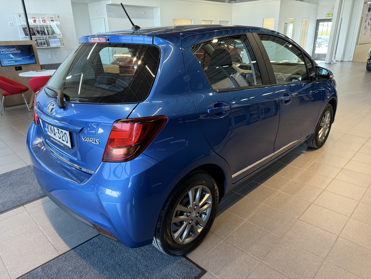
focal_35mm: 24
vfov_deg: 56.8
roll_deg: +1.6
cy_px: 140
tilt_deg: -20.8
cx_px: 186
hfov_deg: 71.6
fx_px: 257
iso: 160
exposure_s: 1/100
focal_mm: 6.76
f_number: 1.78
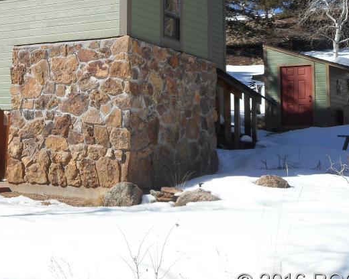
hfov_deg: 24.7
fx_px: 775
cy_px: 42
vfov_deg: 20.1
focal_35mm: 75
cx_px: 41
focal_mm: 6.9
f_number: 4.5
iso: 80
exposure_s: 1/500
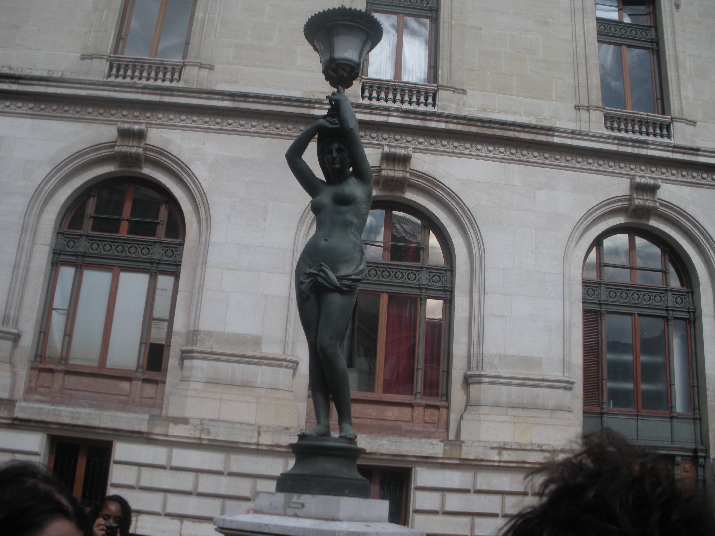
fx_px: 744
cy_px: 268
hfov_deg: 51.4
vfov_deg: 39.7
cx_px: 358
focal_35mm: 36
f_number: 3.5
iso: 64
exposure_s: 1/782
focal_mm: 6.3
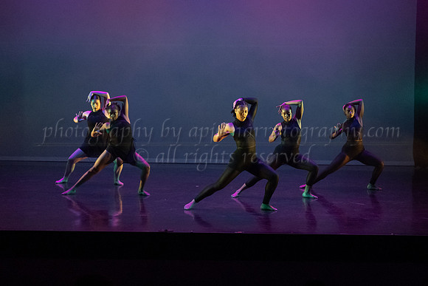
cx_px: 216
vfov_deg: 17.2
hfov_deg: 25.5
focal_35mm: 79
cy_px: 151
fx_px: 945
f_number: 2.8
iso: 4000
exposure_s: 1/320
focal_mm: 57
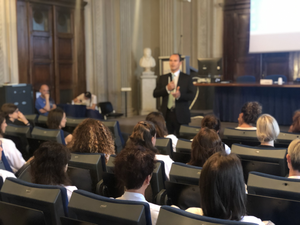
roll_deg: +2.1
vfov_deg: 28.0
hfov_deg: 36.8
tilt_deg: -4.6
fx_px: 451
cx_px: 150
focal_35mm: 52
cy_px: 112
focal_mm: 6
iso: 160
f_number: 2.4
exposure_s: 1/8
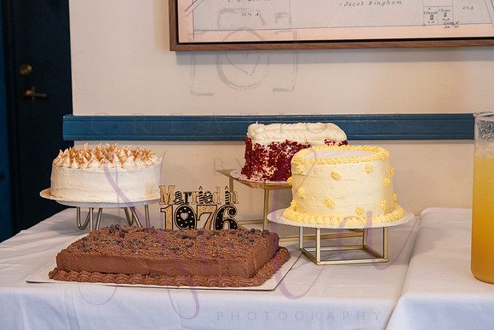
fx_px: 1227
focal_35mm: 89
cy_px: 164
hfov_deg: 22.8
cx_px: 250
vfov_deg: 15.3
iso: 1600
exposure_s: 1/40
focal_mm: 87
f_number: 6.3
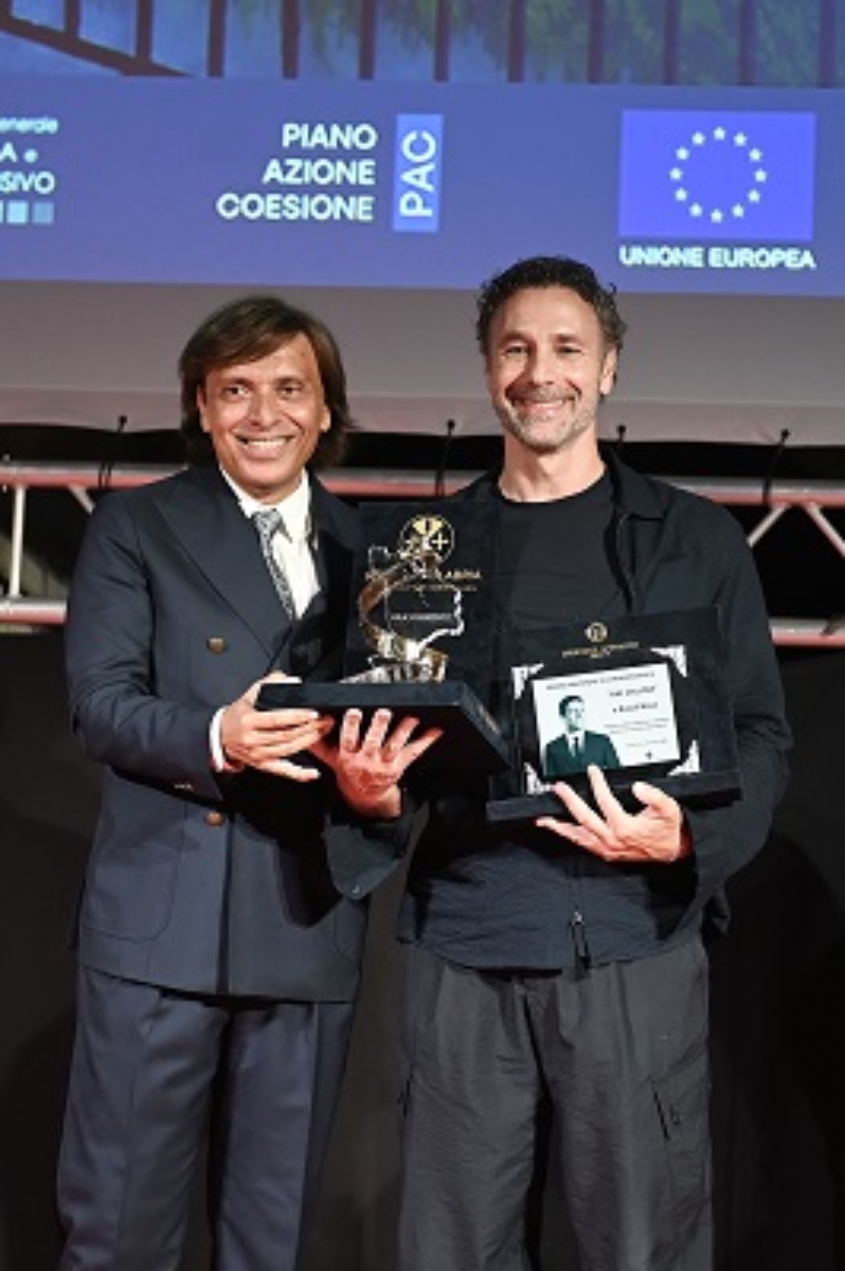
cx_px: 422
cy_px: 636
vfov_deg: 32.4
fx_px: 2187
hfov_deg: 21.9
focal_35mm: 62
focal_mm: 62
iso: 2000
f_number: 3.2
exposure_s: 1/100
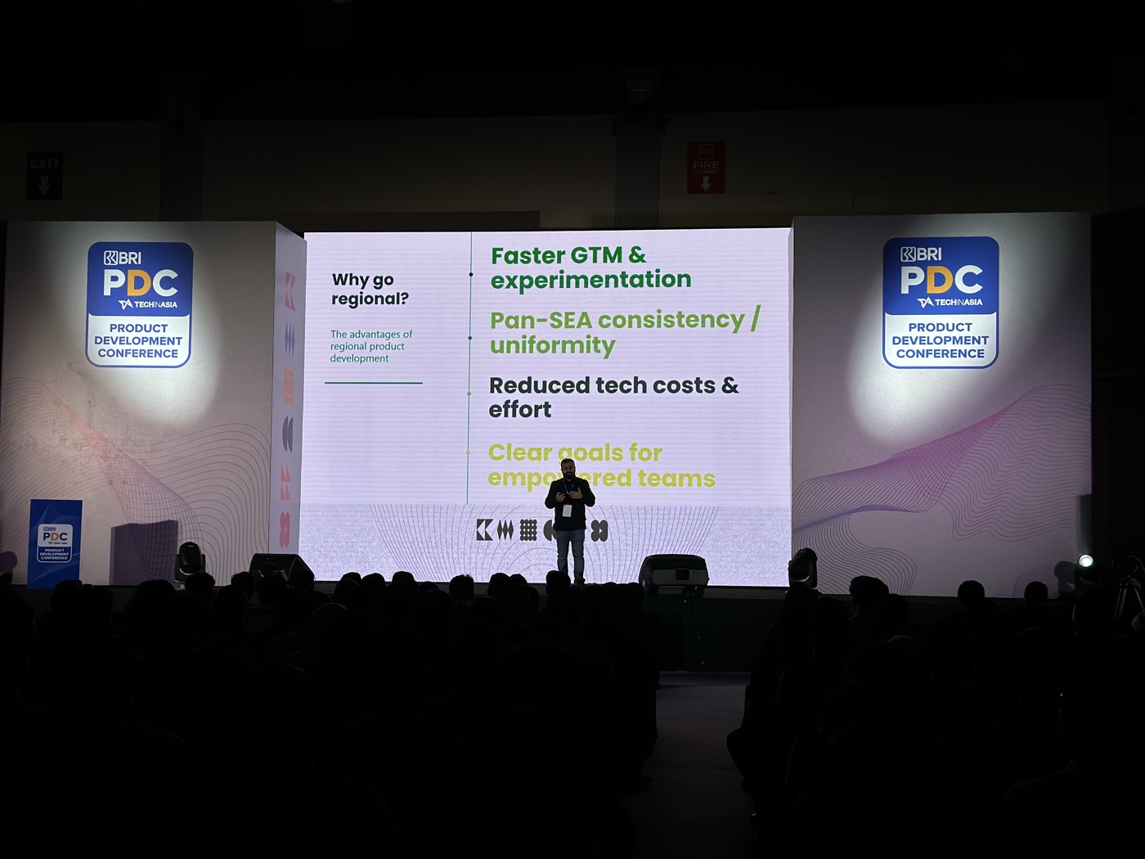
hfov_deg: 39.7
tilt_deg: +3.0
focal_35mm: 48
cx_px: 572
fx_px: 1588
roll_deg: -0.5
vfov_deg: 30.3
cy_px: 430
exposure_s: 1/230
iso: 80
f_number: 1.78
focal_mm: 6.86
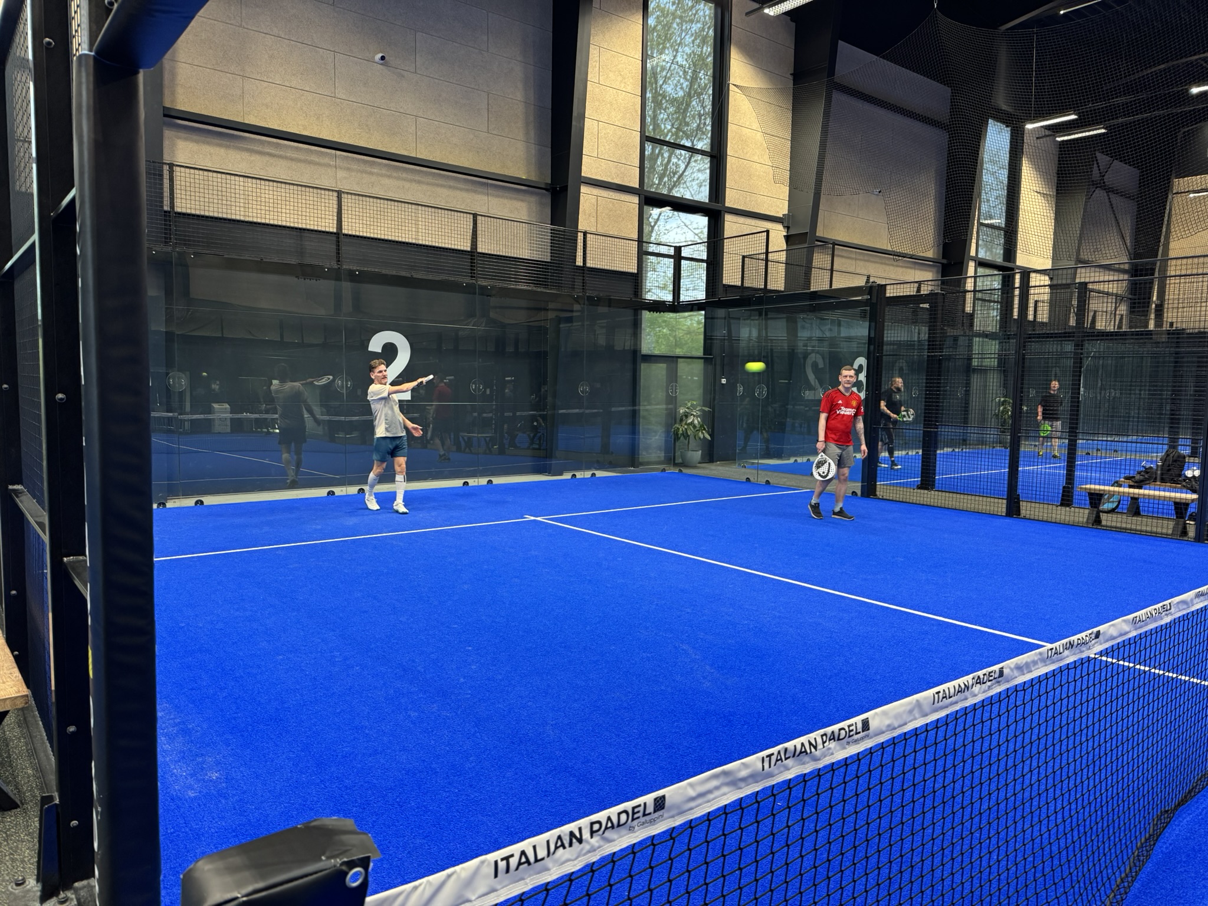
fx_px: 838
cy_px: 453
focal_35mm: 24
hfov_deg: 71.6
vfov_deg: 56.8
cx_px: 604
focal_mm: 6.76
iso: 200
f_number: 1.78
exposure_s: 1/89
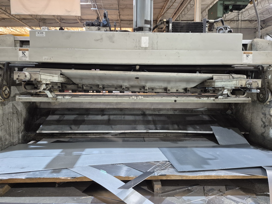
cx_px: 136
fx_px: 181
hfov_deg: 73.9
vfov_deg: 58.9
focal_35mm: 23
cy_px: 102
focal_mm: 5.4
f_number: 1.8
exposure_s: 1/120
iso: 640
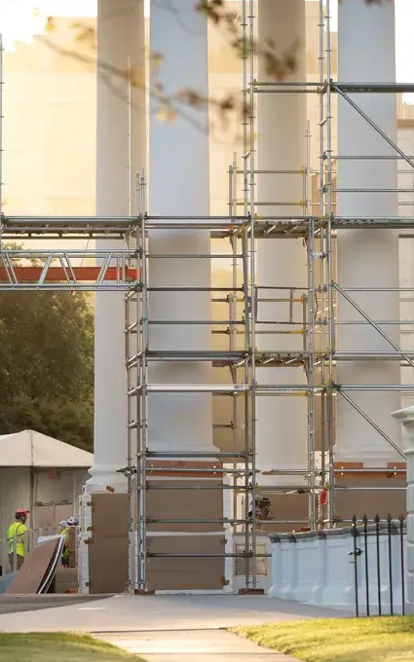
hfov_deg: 4.3
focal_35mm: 307
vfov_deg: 6.8
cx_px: 87
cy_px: 331
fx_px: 5542
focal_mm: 200
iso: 125
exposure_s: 1/500
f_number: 2.8
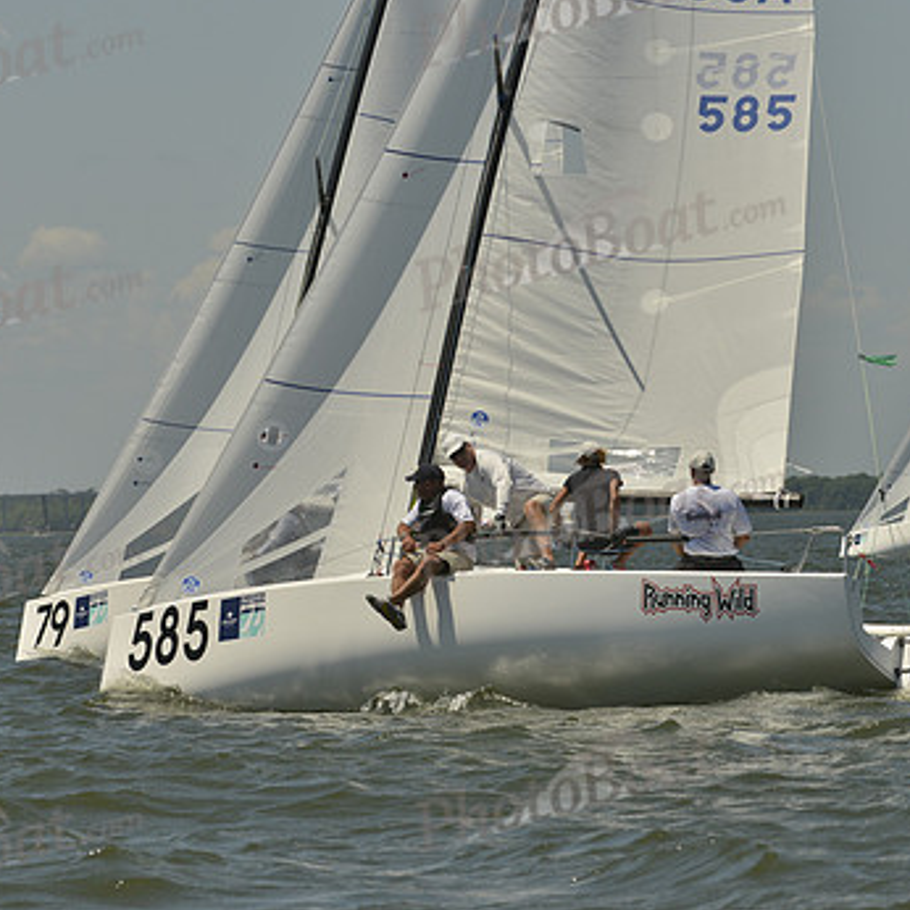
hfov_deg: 6.1
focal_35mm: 285
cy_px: 417
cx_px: 281
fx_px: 8476
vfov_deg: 6.1
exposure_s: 1/1600
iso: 280
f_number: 10
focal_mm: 200
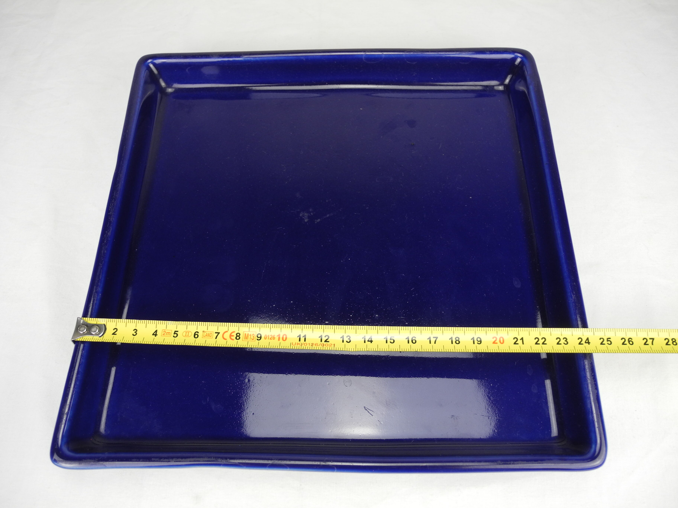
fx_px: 588
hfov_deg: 60.0
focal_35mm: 30
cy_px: 254
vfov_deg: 46.8
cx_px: 339
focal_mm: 6.4
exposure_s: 1/66.6
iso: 100
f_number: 2.8
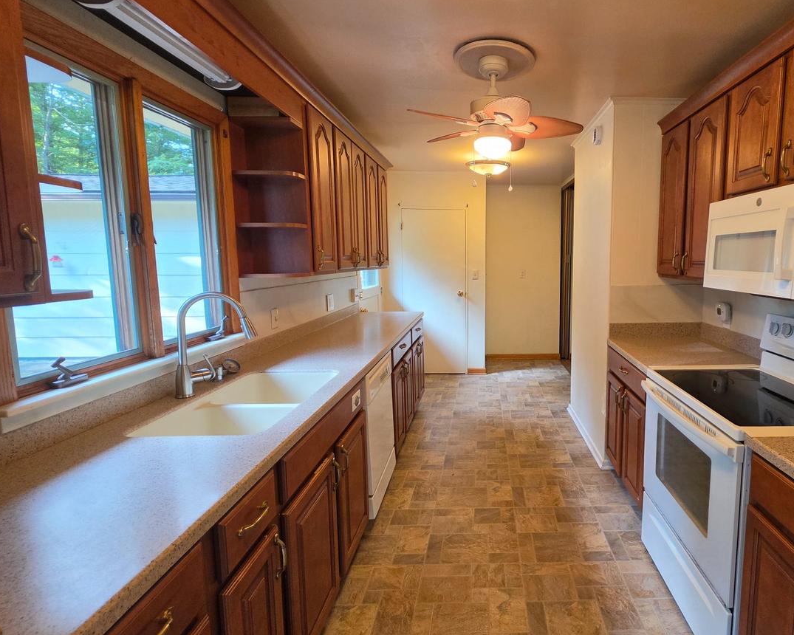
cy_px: 314
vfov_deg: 77.0
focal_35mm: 17
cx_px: 499
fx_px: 399
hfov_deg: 87.8
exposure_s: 1/120
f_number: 1.9
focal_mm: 2.2
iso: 250
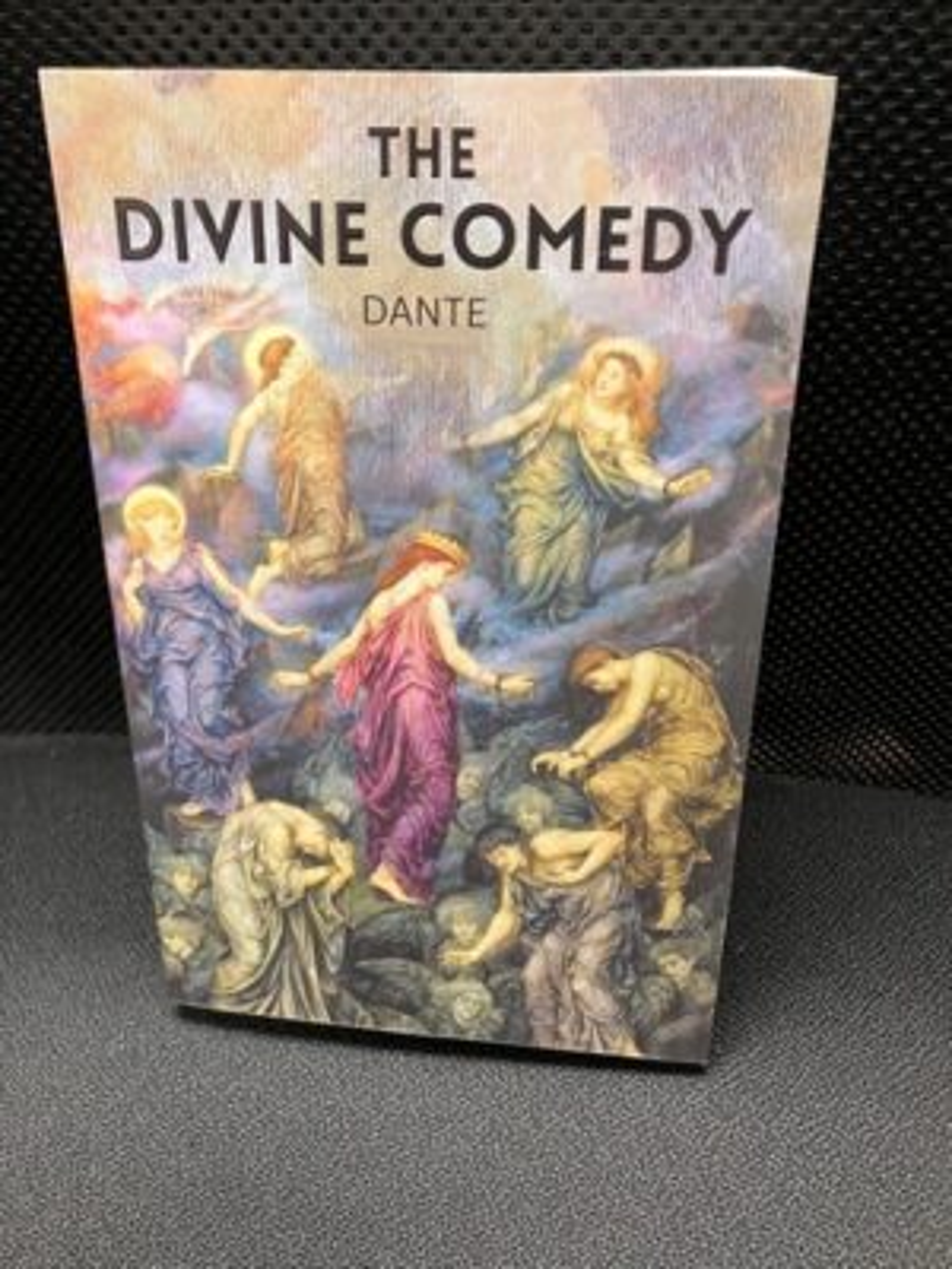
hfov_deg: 49.7
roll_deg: +0.9
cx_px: 476
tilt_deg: -40.3
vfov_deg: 63.4
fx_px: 1027
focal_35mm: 28
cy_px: 634
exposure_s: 1/40
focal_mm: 3.99
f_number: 1.8
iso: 320
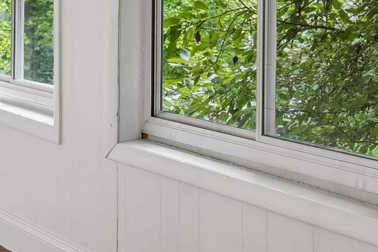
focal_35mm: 75
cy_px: -17
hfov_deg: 25.7
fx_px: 788
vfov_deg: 17.6
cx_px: 370
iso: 400
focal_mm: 16
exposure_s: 1/6
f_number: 14
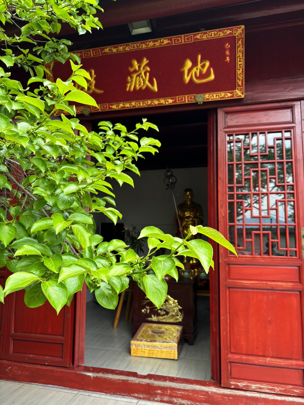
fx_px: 304
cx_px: 152
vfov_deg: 67.3
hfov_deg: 53.1
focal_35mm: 26
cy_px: 202
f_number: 1.6
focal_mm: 5.96
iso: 80
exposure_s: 1/121
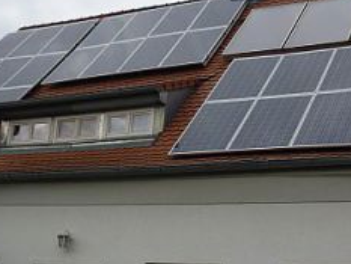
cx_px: 172
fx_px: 690
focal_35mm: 68
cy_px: 130
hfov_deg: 28.5
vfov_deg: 21.6
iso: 80
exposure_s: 1/125
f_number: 8
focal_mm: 5.5
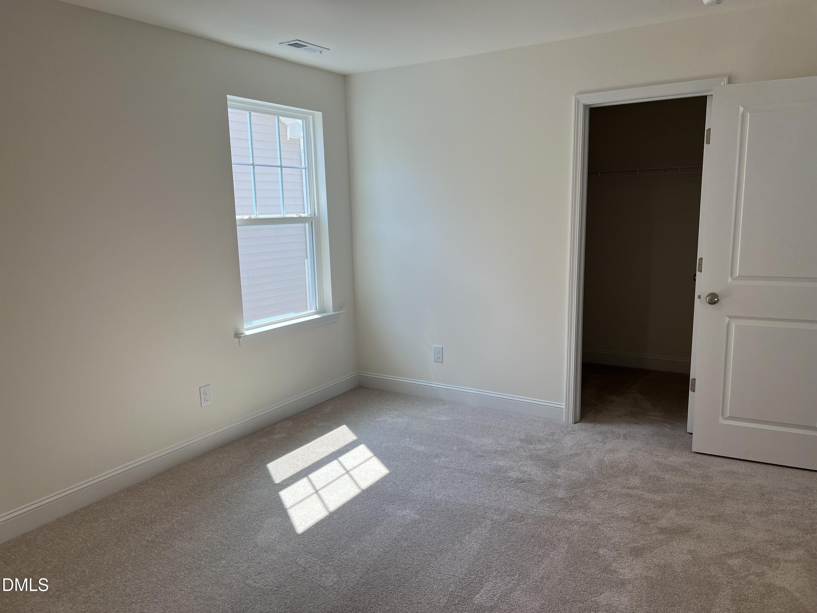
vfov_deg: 53.1
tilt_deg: -10.5
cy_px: 306
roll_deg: +2.2
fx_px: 614
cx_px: 408
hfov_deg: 67.3
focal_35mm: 26
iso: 50
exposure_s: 1/307
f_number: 1.5
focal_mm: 5.7
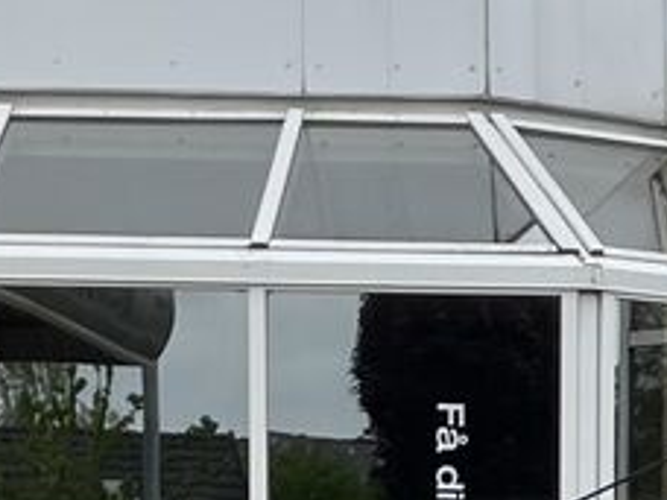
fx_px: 3757
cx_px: 724
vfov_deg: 7.3
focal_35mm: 195
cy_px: 1047
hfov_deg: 10.0
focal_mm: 4.2
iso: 32
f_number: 1.6
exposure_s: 1/2506
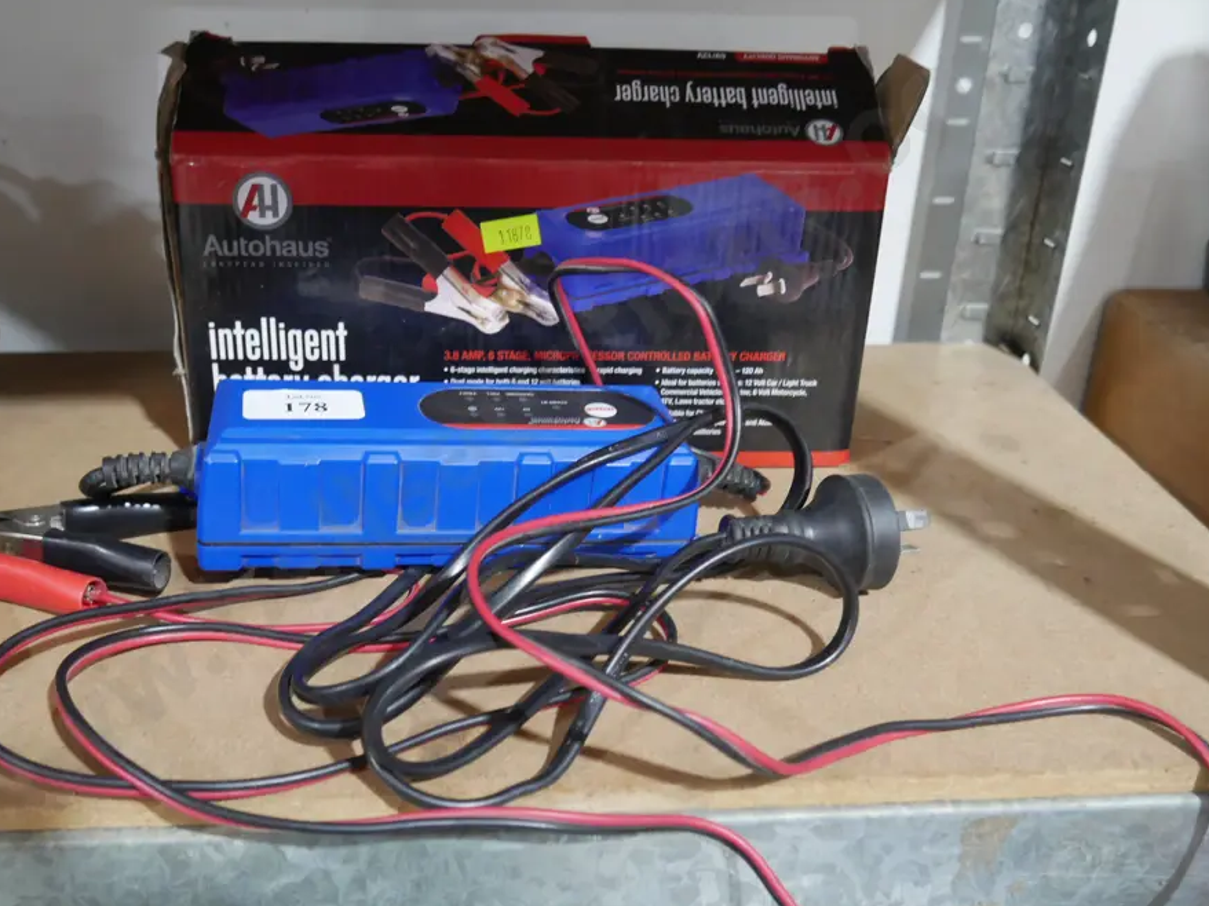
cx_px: 525
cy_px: 405
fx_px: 1222
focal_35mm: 35
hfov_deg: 52.5
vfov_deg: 40.6
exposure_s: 1/60
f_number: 3.6
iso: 2000
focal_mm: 15
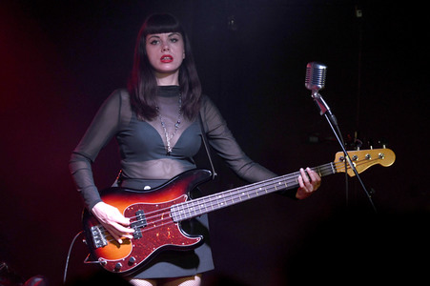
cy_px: 143
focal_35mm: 105
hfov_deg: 19.5
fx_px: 1253
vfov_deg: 13.0
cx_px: 215
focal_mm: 105
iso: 2000
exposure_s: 1/160
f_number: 3.5
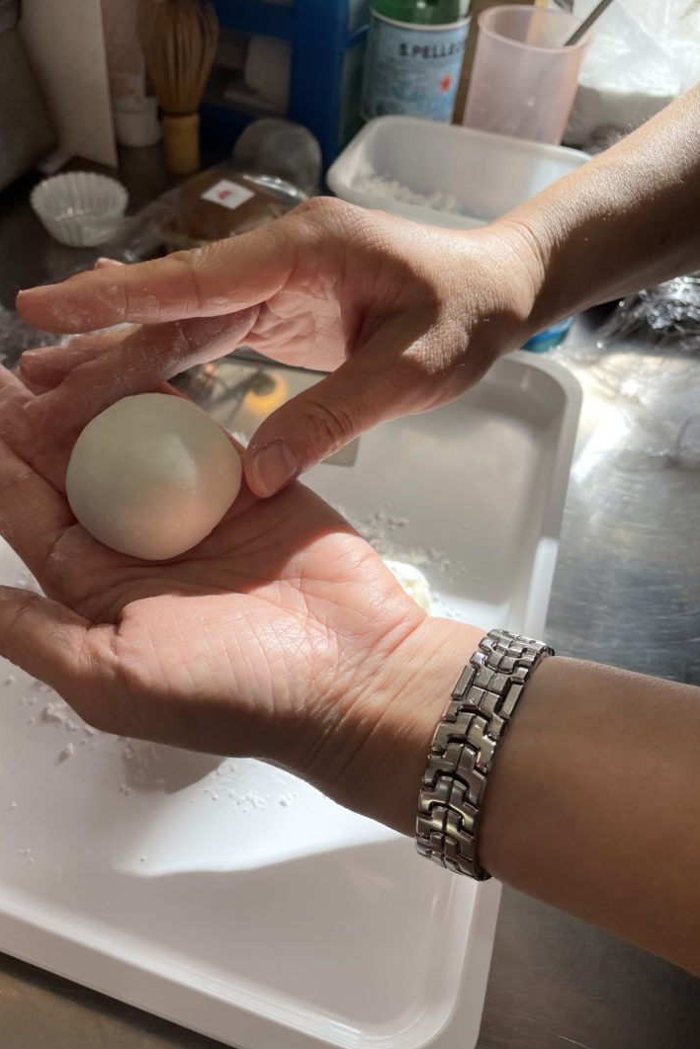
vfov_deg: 65.5
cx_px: 295
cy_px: 512
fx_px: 817
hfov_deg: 46.2
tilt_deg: -47.6
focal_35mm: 28
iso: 32
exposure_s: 1/682
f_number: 1.6
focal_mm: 4.2
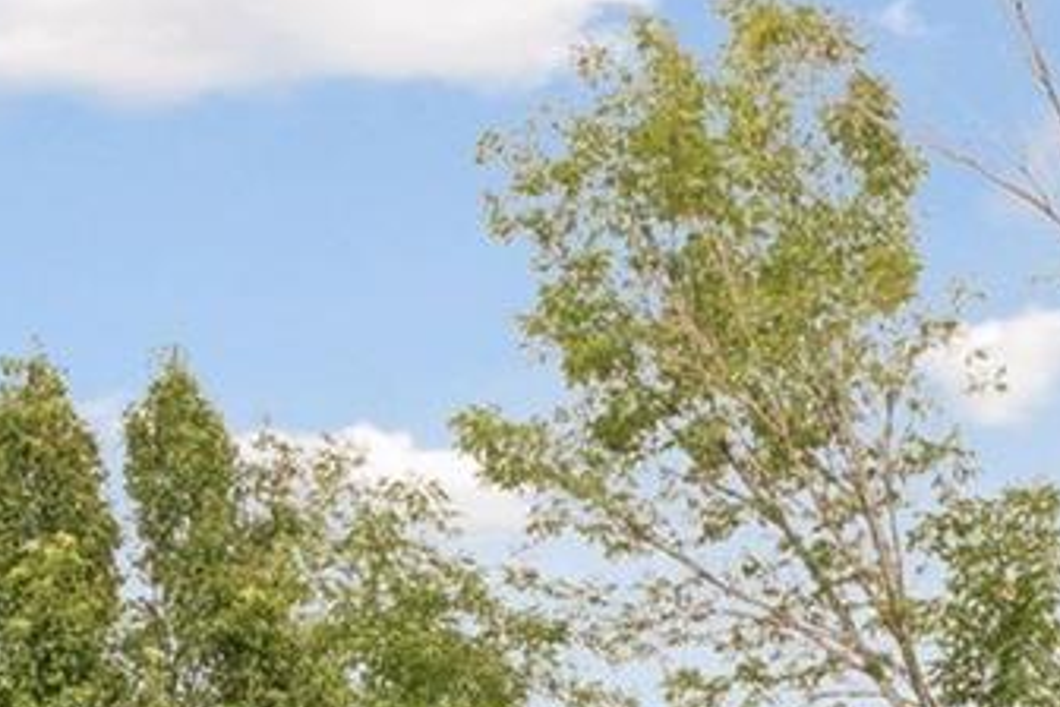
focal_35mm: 81
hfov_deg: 24.4
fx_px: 2385
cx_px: 931
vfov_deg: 14.5
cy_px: 1322
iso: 400
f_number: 9
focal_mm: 17
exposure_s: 1/200
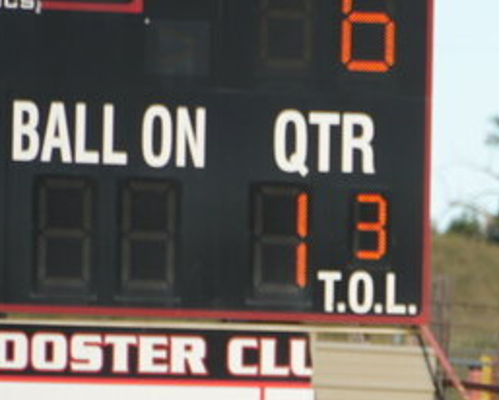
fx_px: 11201
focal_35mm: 758
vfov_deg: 2.0
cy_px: 586
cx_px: 765
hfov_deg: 2.5
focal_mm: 135
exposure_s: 1/250
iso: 125
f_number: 5.6
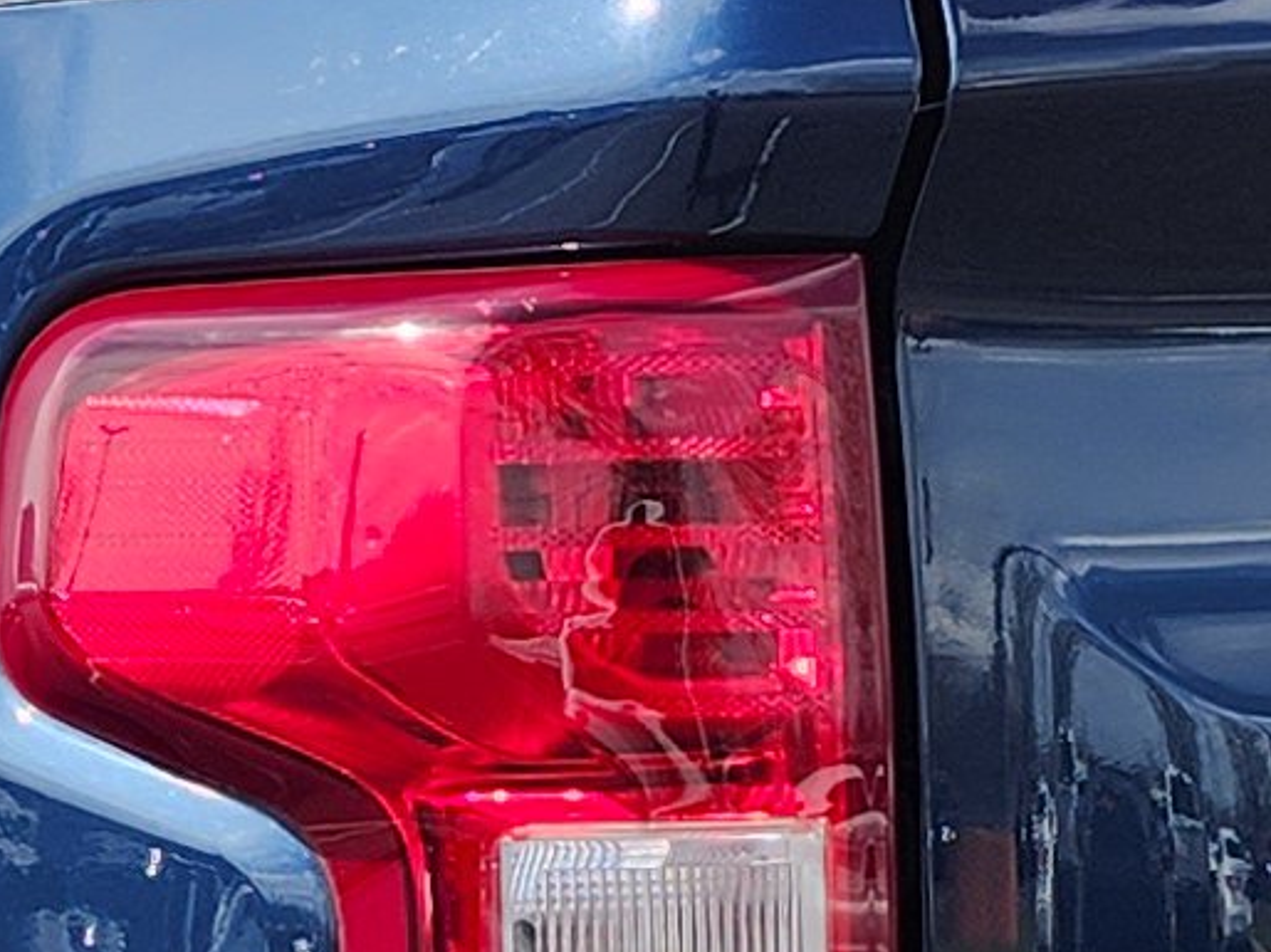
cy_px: 1602
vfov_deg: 8.1
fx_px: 6569
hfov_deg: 11.0
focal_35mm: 179
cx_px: 49
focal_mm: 5.54
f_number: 1.8
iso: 25
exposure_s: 1/1090
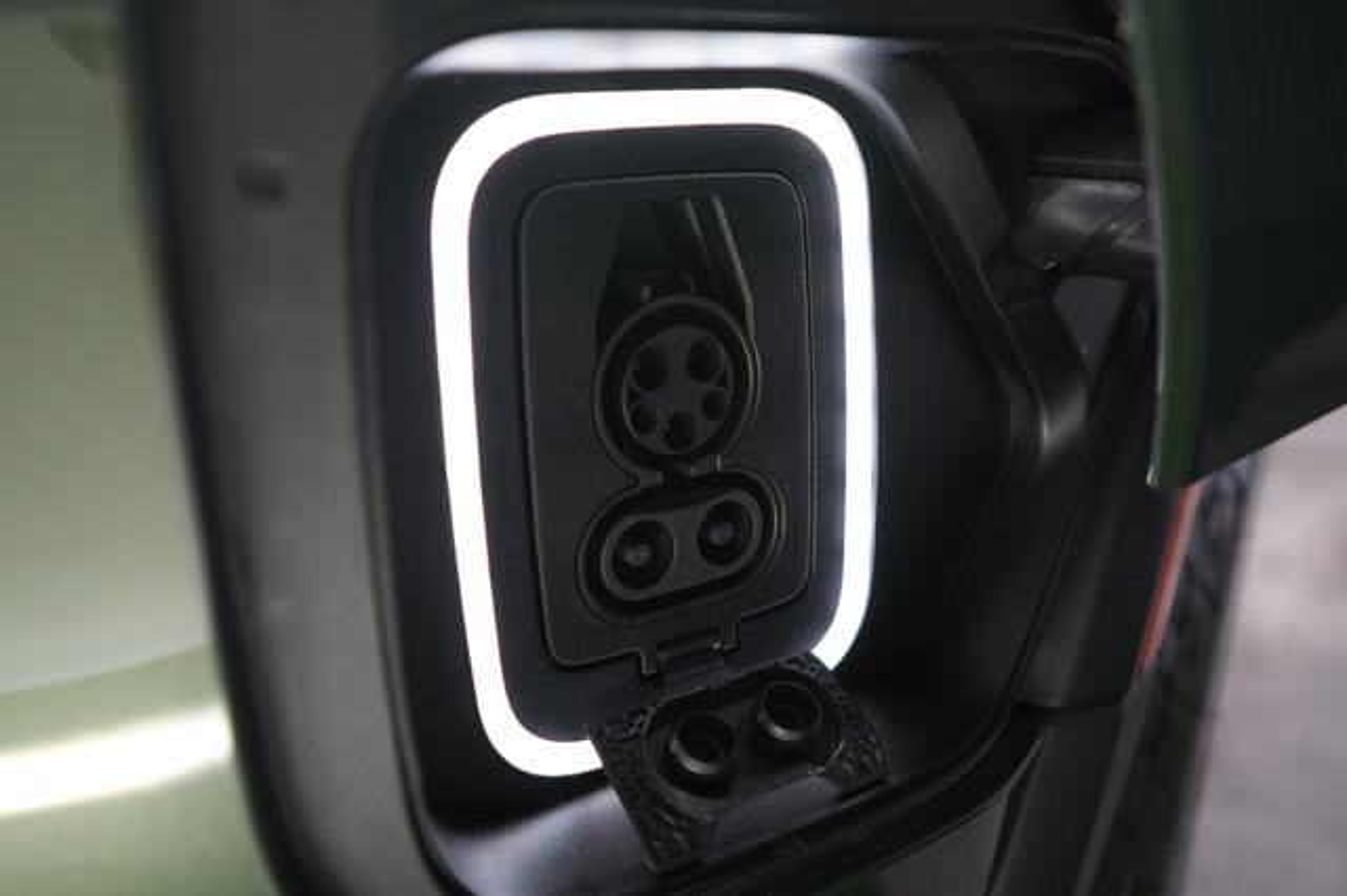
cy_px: 448
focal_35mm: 27
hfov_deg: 67.4
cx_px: 674
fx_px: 1010
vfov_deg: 47.9
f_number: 2.8
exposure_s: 1/60
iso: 1000
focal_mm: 27
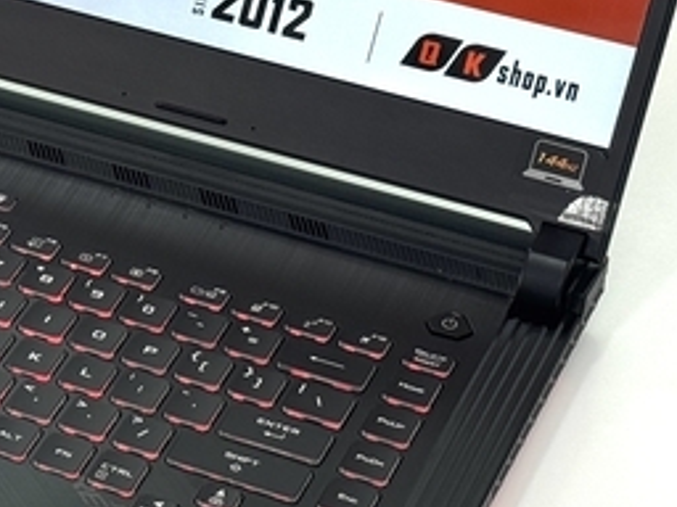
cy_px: 140
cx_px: 16
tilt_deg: -35.9
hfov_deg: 13.0
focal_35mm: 150
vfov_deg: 9.9
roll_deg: +2.8
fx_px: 2934
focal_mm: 6.76
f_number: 1.78
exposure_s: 1/121
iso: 50
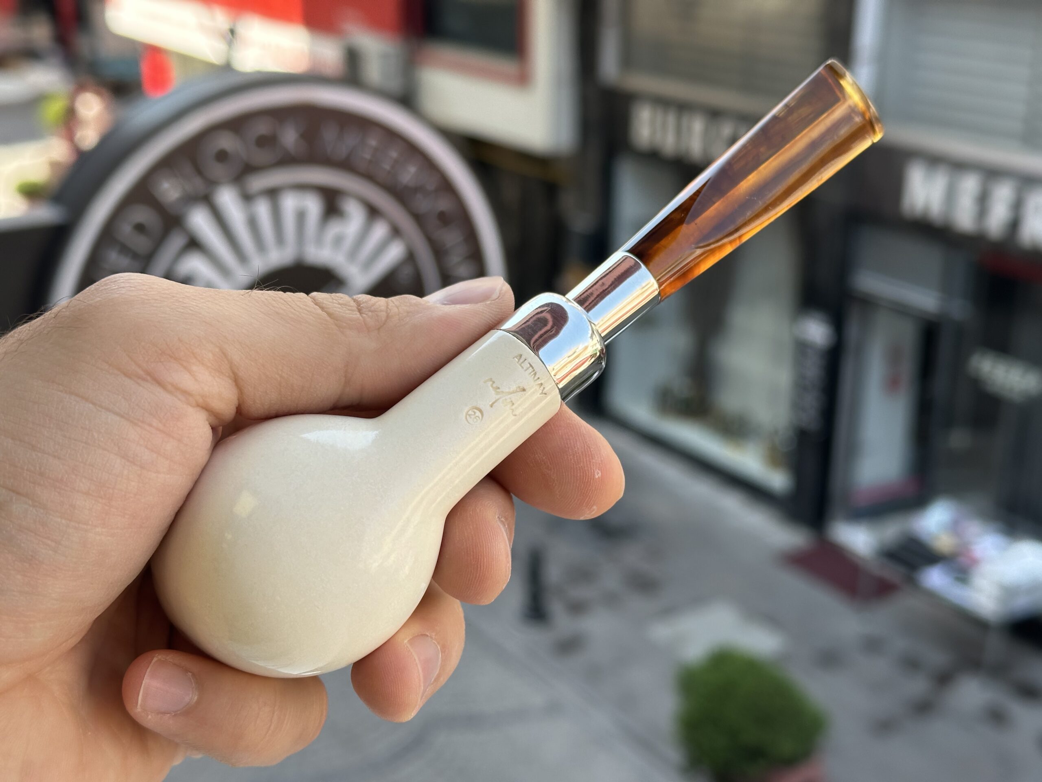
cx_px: 521
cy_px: 391
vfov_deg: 30.3
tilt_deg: -19.5
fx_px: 1445
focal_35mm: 48
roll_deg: -0.3
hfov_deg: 39.7
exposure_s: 1/496
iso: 64
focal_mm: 6.86
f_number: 1.78
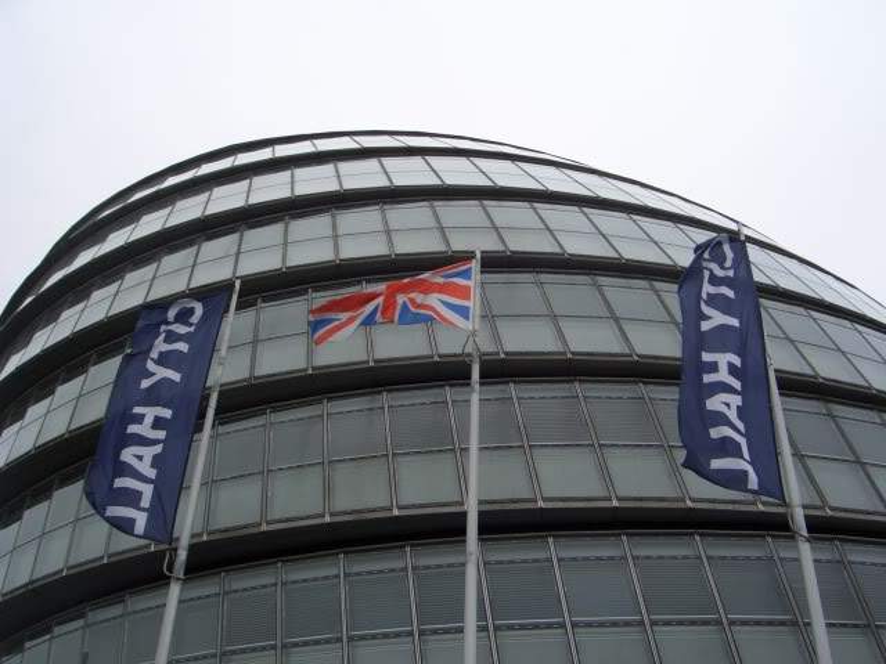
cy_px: 332
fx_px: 998
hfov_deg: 47.9
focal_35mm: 39
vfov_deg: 36.8
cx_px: 443
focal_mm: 8
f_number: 4.8
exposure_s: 1/250
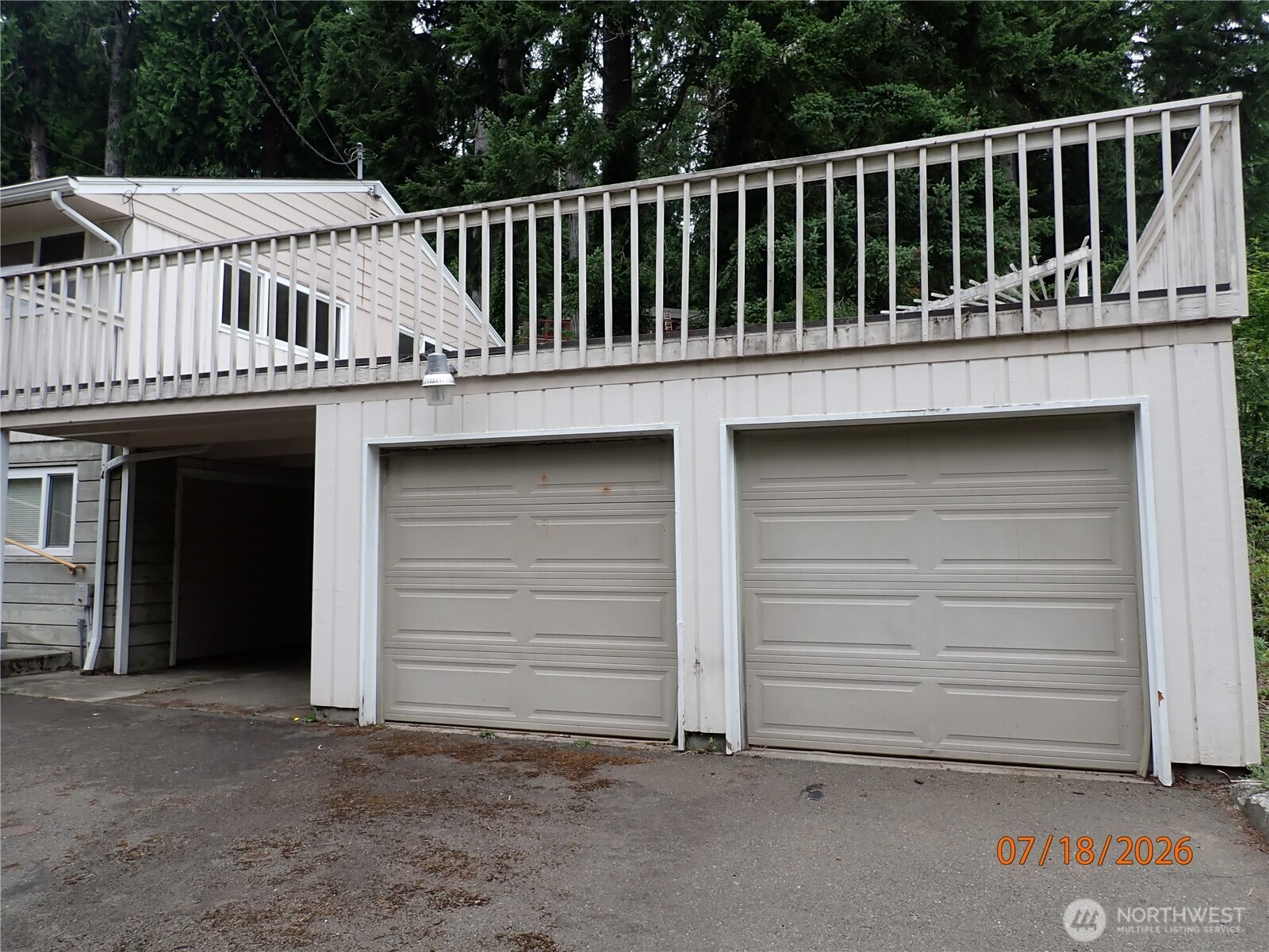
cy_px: 476
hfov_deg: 69.4
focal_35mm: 25
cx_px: 634
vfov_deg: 54.9
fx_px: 916
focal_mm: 4.5
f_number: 2.8
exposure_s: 1/320
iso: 100
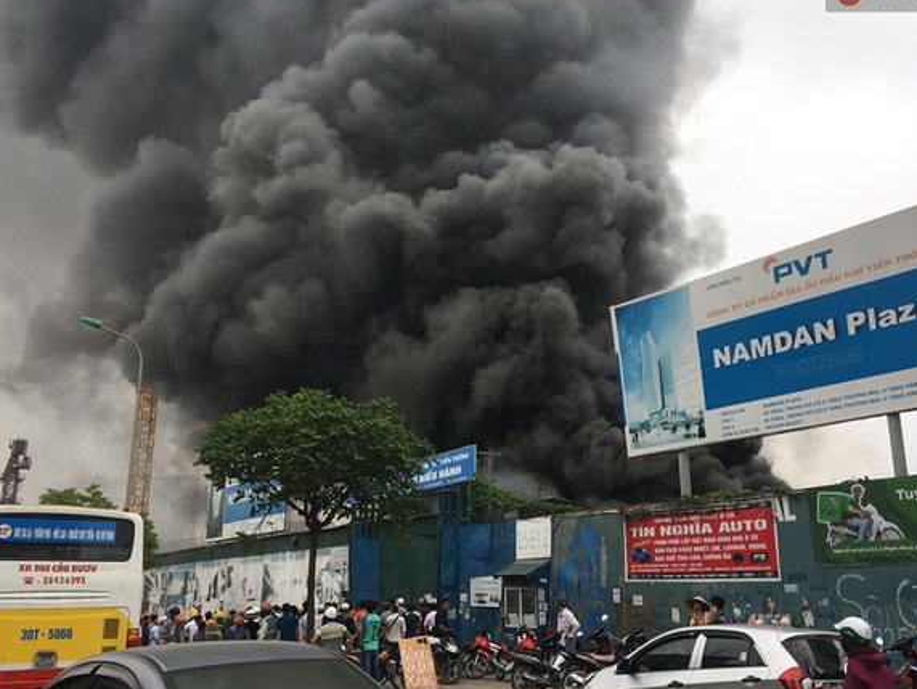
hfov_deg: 55.3
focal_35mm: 33
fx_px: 875
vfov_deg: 43.0
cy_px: 350
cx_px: 458
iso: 25
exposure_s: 1/769
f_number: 2.2
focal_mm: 4.15
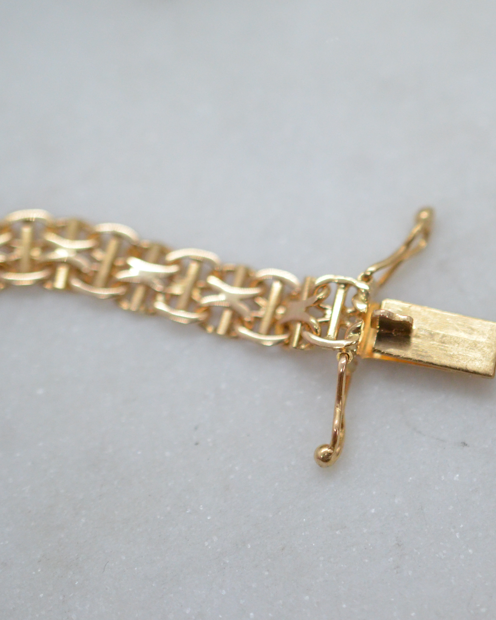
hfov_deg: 17.4
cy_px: 308
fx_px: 1596
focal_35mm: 87
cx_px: 433
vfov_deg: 22.0
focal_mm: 40
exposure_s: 1/2000
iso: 2500
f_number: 4
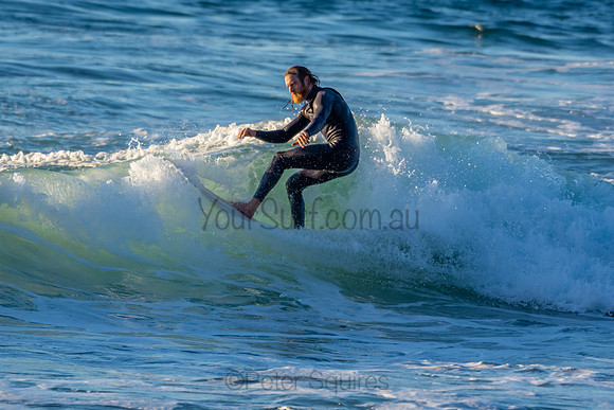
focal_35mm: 510
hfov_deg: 4.0
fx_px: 8700
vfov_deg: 2.7
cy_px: 205
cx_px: 307
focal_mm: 340
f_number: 5.6
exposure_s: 1/1250
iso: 560
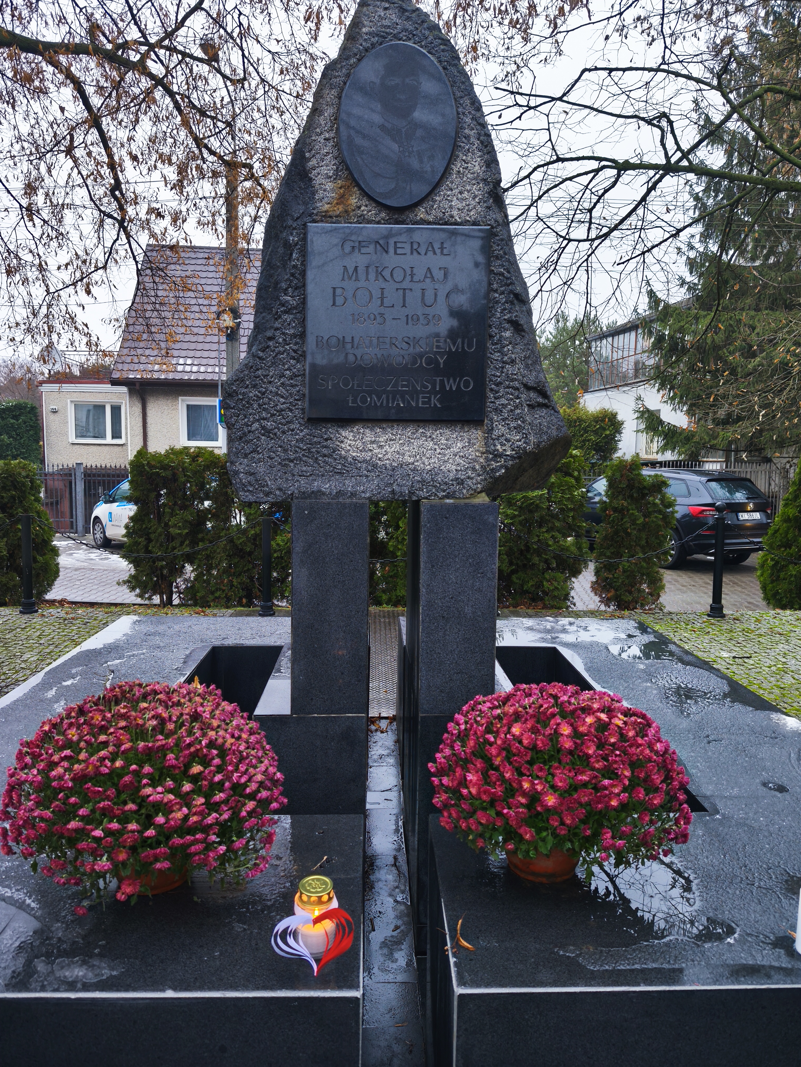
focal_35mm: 23
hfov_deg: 58.9
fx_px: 710
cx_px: 400
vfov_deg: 73.9
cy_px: 534
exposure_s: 1/33.3
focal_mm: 6.18
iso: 1000
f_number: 1.65
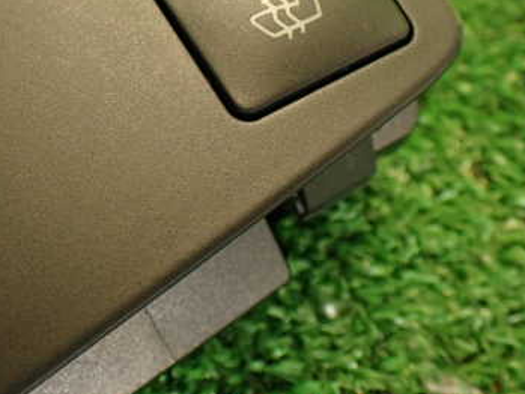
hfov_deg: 34.1
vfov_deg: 26.2
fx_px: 834
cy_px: 93
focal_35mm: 55
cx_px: 123
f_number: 2.4
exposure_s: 1/30
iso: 320
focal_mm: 5.79
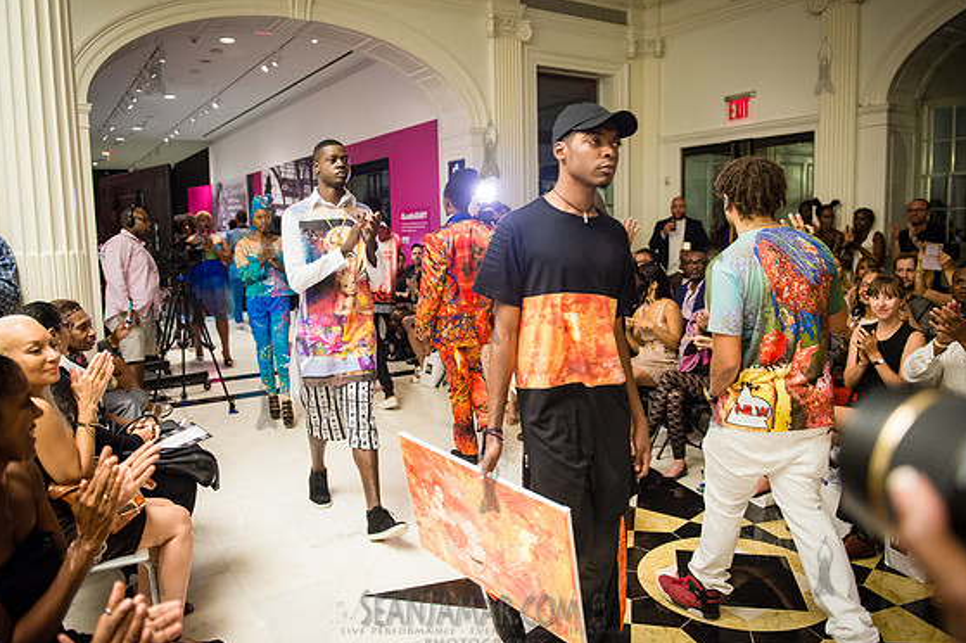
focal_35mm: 27
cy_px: 315
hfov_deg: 67.4
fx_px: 724
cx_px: 489
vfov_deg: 47.9
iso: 5000
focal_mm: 26
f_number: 2.8
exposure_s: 1/200
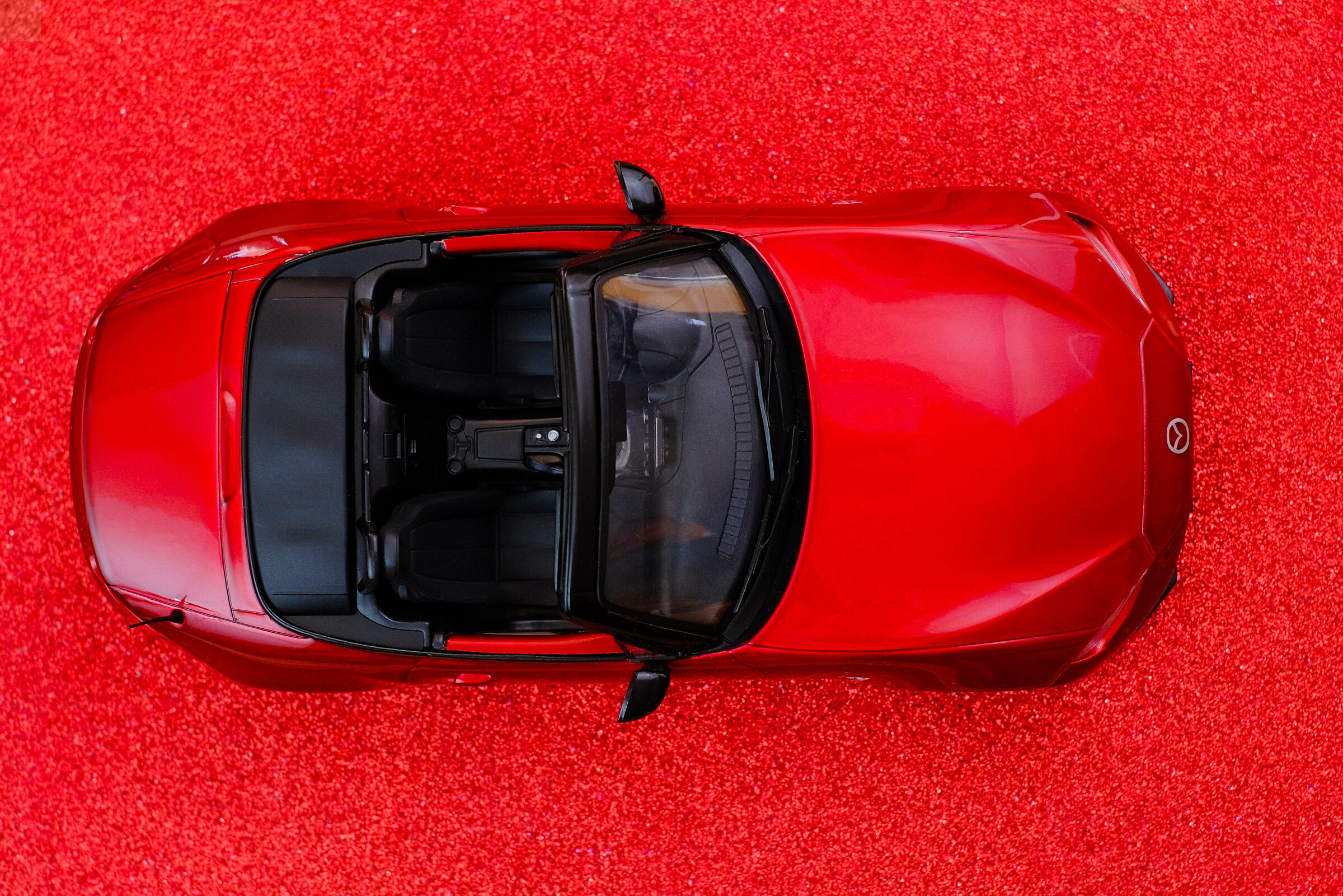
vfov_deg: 25.5
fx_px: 1977
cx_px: 672
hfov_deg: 37.5
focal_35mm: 53
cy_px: 448
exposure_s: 1/42
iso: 640
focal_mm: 35
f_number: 4
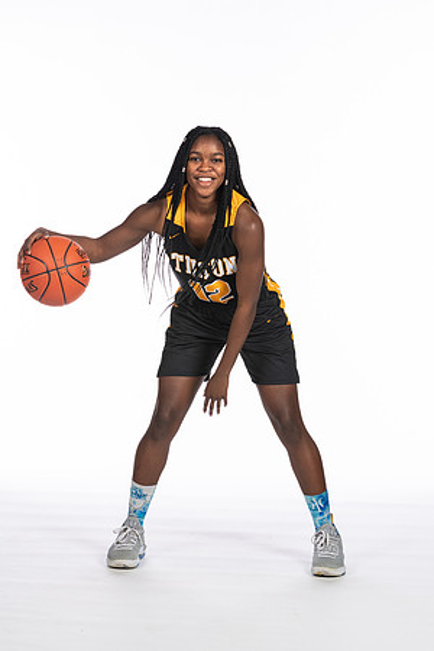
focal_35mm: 123
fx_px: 2224
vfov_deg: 16.7
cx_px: 217
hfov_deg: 11.1
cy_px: 326
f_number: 5.6
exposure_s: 1/100
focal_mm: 82
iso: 100
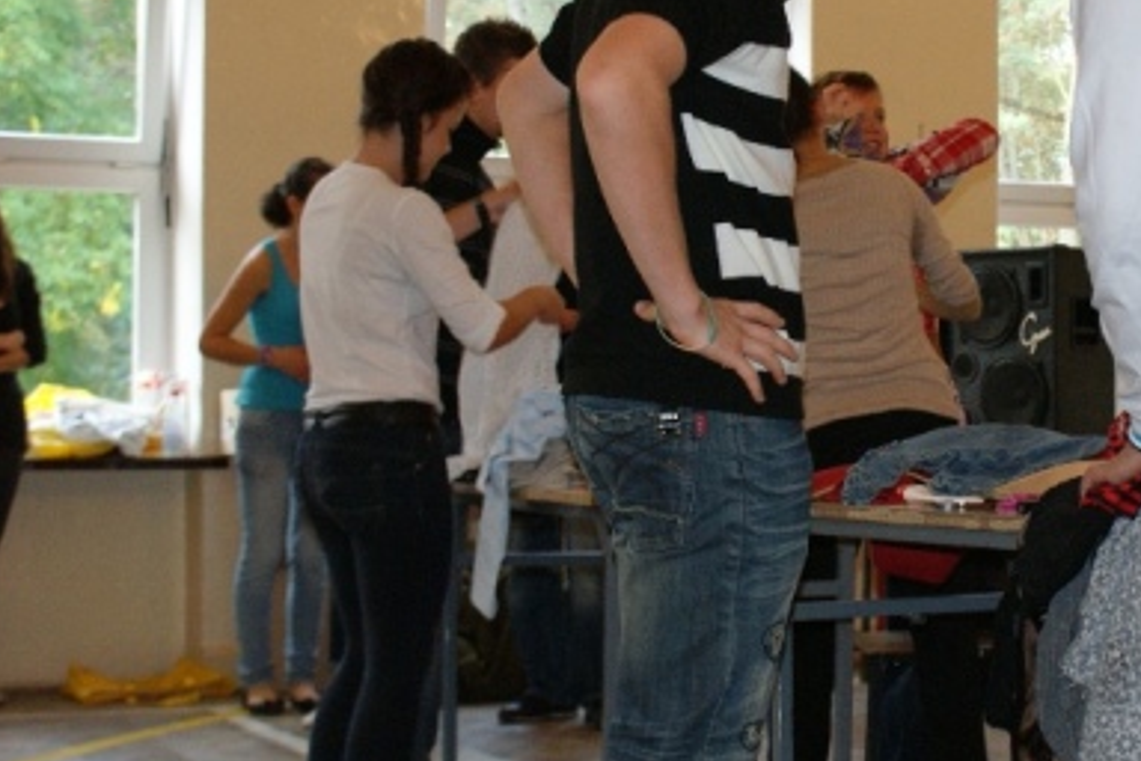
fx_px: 2377
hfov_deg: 26.4
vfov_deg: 18.2
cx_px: 939
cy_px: 314
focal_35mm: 75
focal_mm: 30
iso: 400
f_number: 5
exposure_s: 1/60
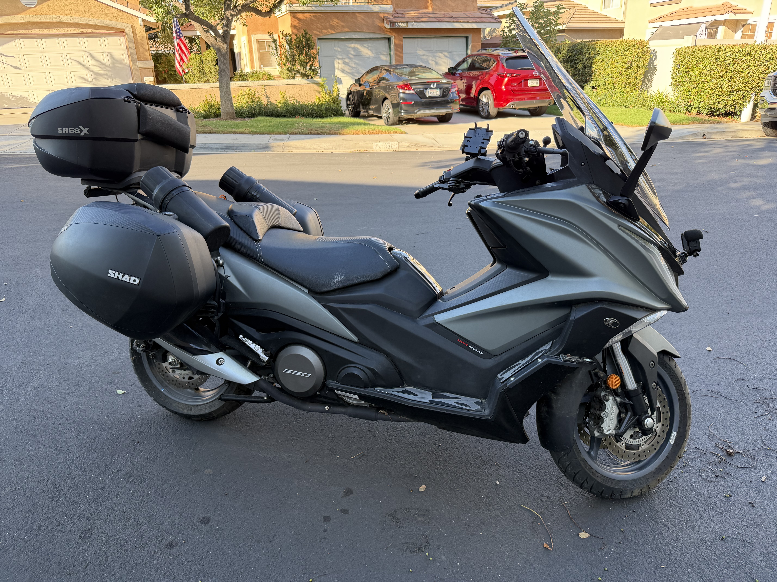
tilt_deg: -21.7
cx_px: 388
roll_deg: +2.4
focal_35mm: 24
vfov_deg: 56.8
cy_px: 291
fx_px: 539
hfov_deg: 71.6
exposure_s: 1/323
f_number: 1.78
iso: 100
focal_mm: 6.76
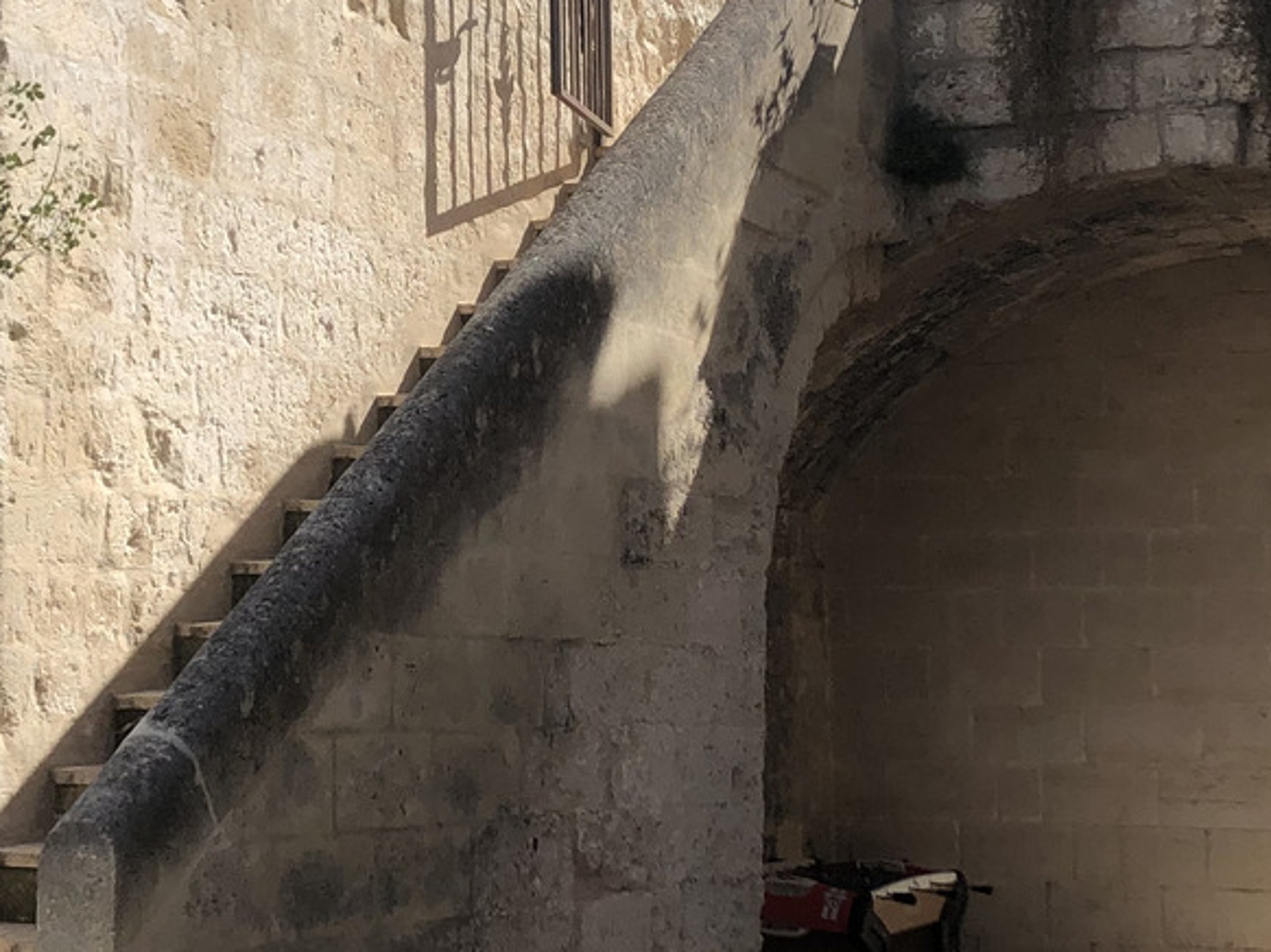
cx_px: 461
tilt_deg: +6.3
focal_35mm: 77
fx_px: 2826
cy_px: 358
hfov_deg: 25.3
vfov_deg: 19.1
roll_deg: +0.5
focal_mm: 4
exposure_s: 1/1517
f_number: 1.8
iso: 20
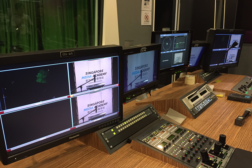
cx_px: 125
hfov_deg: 60.3
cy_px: 93
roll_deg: -0.1
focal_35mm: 31
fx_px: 217
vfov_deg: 42.3
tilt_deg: -15.4
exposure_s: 1/20
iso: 250
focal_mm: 4.15
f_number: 2.2
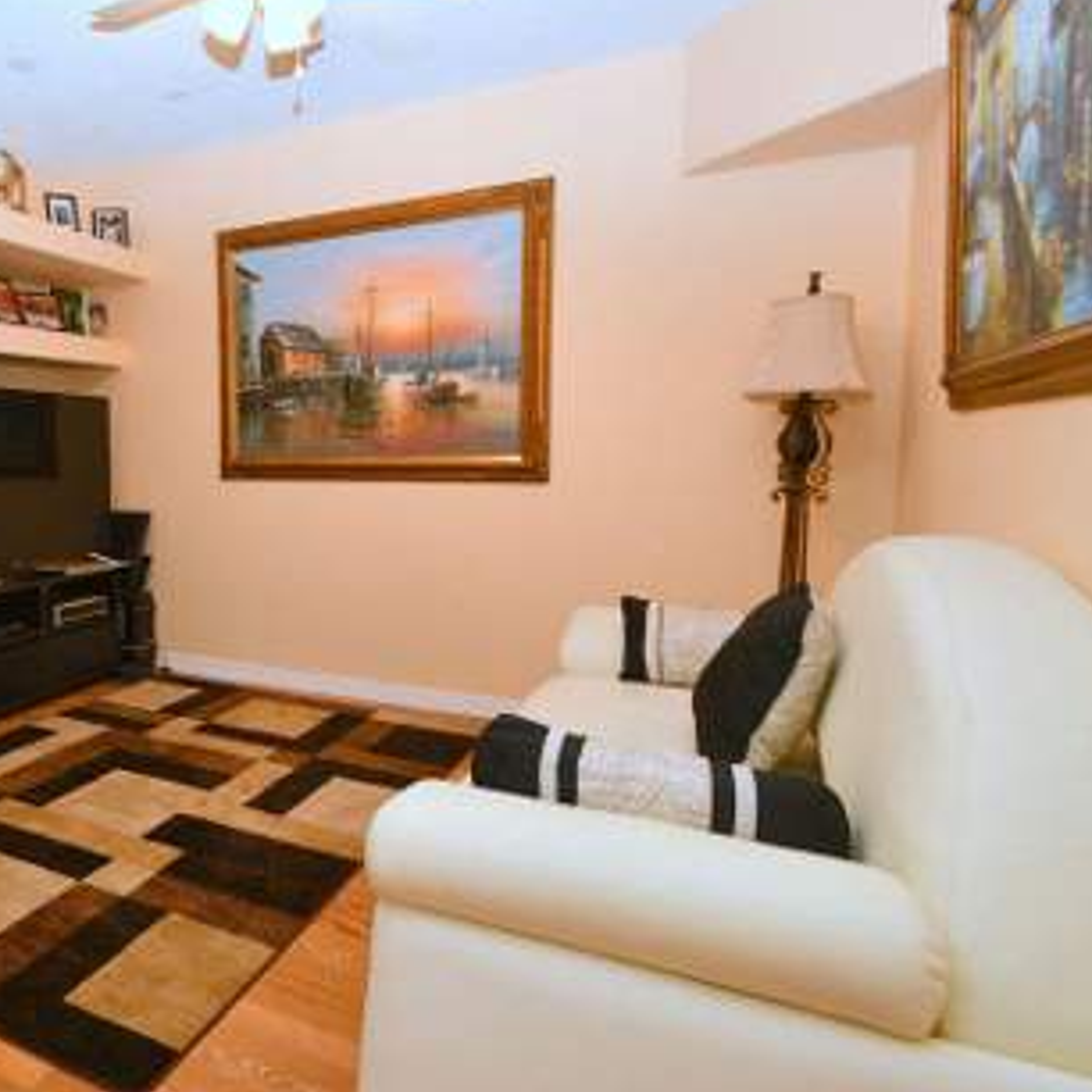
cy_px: 525
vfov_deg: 74.8
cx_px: 264
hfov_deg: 69.5
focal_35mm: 20
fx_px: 714
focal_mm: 10
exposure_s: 1/60
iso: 1000
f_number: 7.1
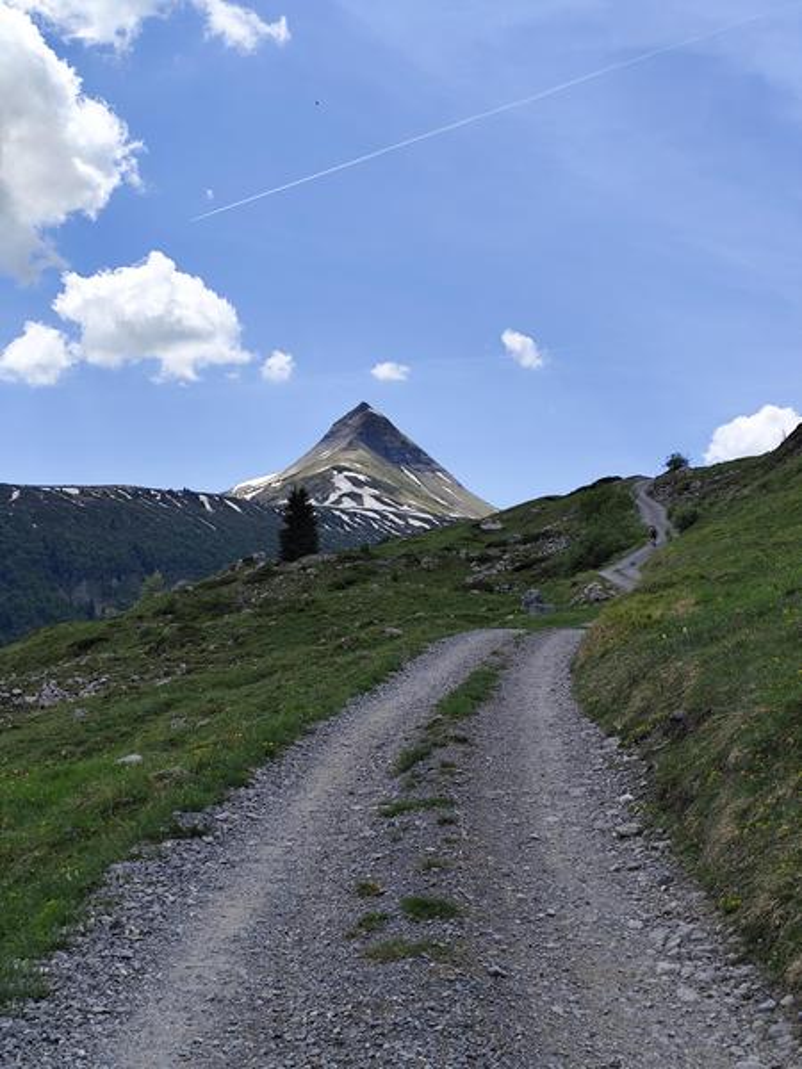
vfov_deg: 41.2
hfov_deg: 31.5
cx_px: 401
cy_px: 534
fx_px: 1421
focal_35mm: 46
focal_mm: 6.19
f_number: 1.65
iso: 50
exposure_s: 1/1360
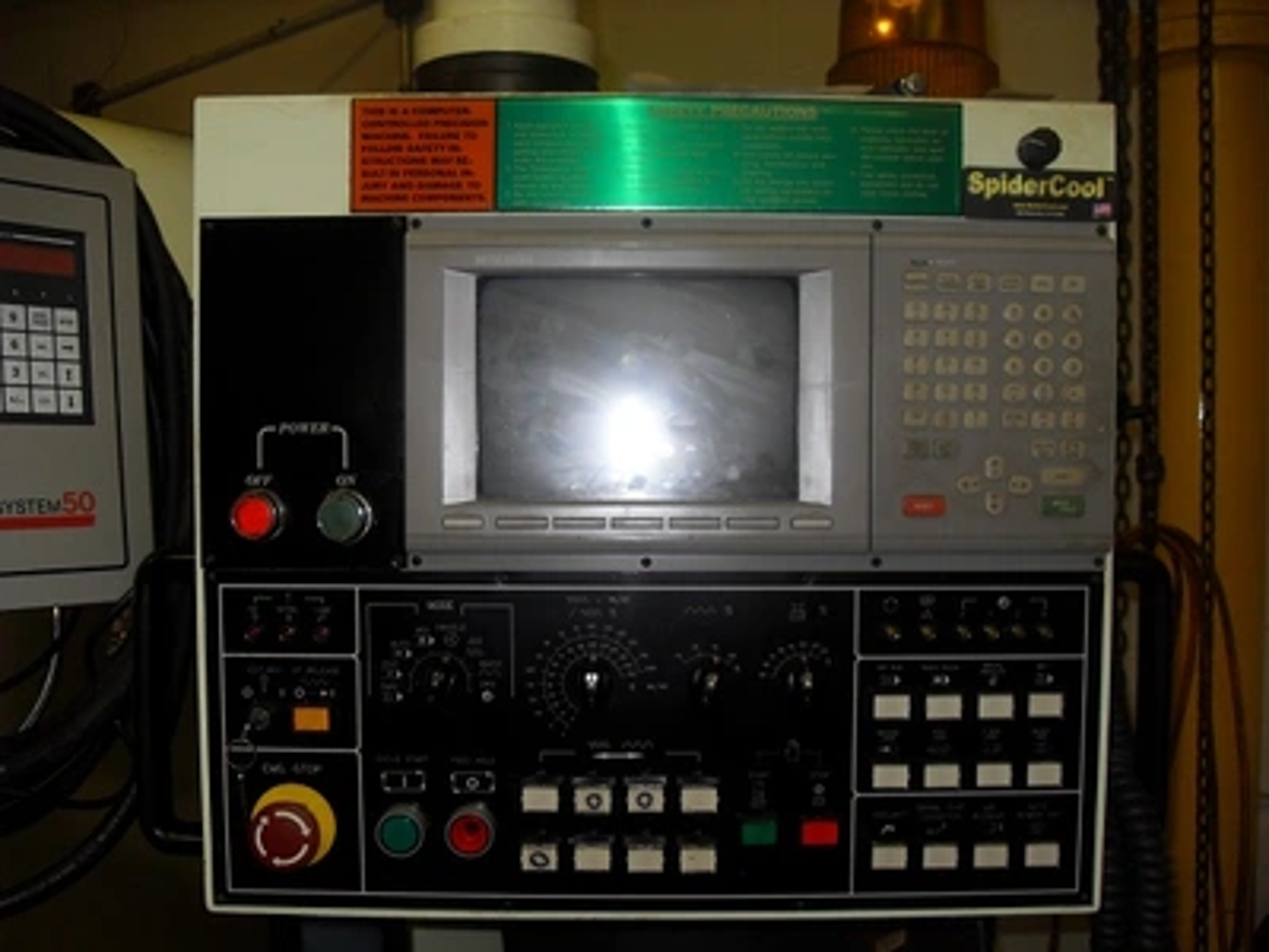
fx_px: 1246
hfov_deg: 54.0
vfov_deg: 41.8
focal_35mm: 34
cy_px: 476
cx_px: 634
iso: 100
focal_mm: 6.3
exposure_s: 1/45
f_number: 2.8
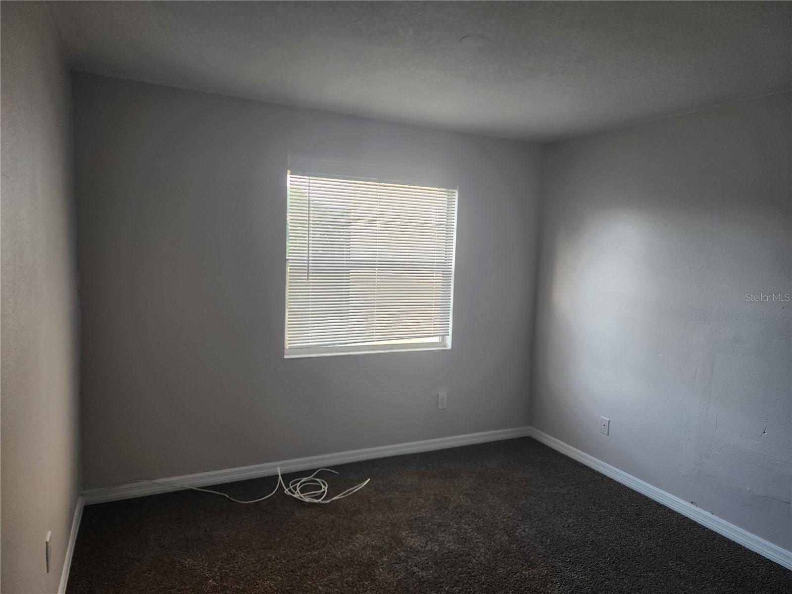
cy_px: 297
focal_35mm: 23
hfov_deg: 73.9
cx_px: 396
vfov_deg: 58.9
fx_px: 526
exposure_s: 1/180
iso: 125
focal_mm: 6.4
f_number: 1.8
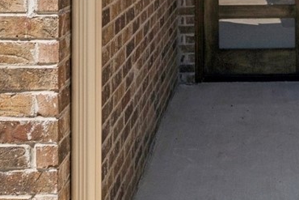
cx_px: 259
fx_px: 667
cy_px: -72
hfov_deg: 24.7
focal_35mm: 80
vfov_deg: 16.0
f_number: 2.8
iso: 400
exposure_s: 1/6400
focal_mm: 14.6
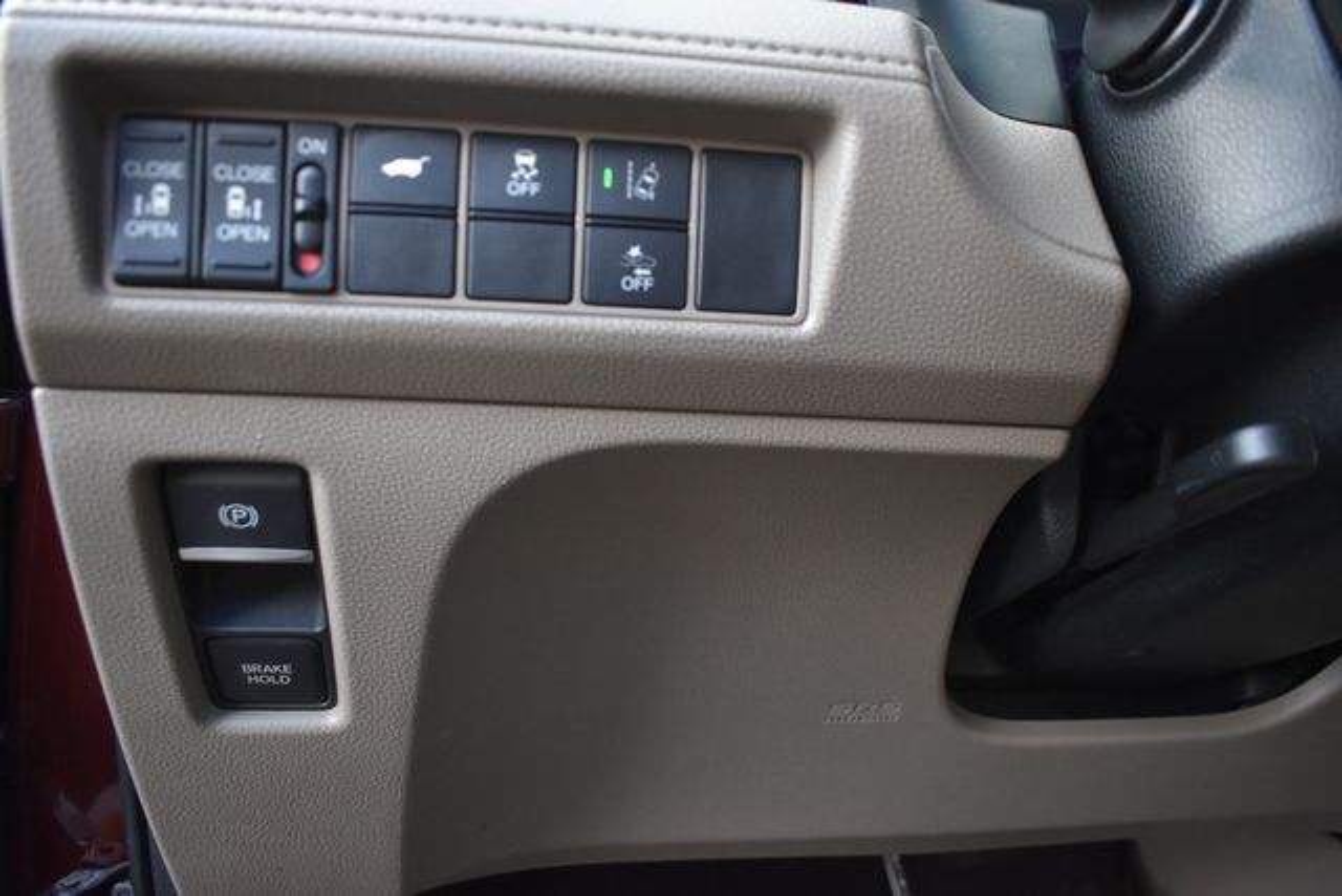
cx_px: 671
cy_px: 448
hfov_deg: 67.4
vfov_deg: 48.0
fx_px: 1007
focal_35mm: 27
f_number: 3.5
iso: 800
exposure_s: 1/200
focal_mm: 18
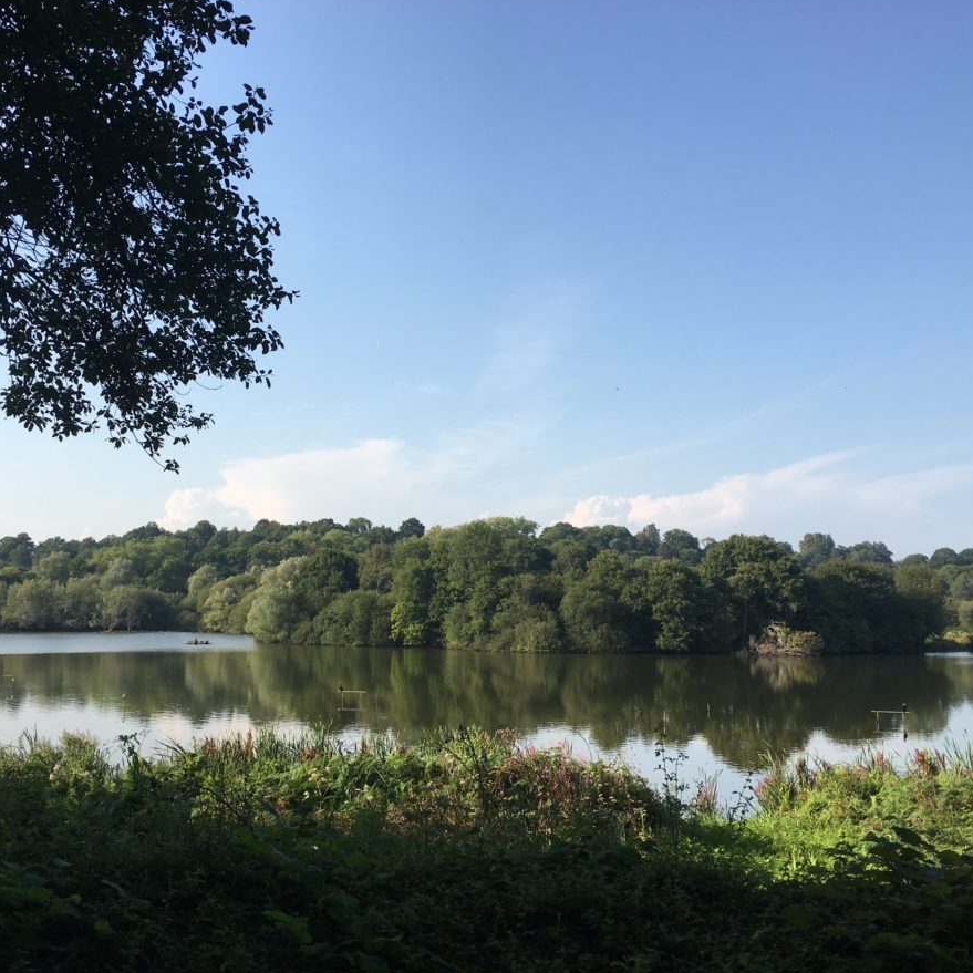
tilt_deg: +7.2
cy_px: 484
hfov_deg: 47.1
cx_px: 413
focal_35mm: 35
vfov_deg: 47.2
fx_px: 1113
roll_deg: -0.3
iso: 25
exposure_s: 1/1183
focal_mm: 4.15
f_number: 2.2
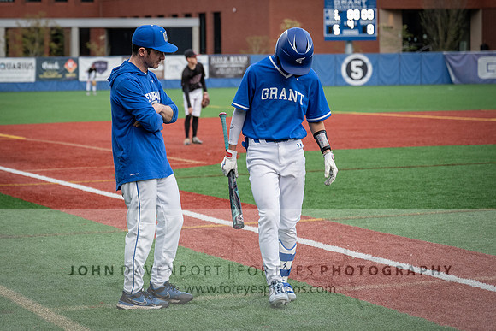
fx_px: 1607
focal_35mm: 117
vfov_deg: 11.7
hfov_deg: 17.5
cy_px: 106
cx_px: 169
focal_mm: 70
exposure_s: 1/1000
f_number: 2.8
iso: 1250
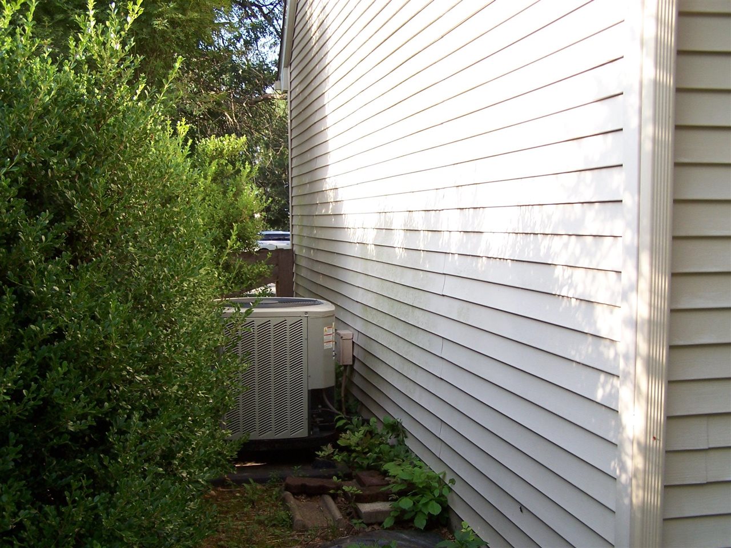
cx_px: 366
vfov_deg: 36.0
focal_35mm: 40
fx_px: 845
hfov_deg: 46.8
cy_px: 274
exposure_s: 1/250
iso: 80
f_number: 2.8
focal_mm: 6.7
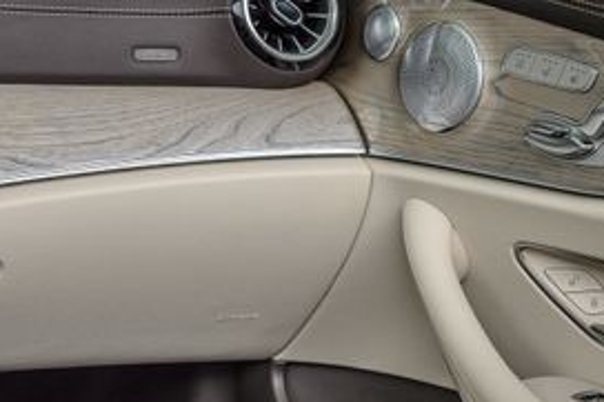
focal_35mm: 99
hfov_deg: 20.2
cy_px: 189
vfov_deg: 13.8
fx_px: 1660
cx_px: 51
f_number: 4
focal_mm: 42
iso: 400
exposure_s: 1/1250
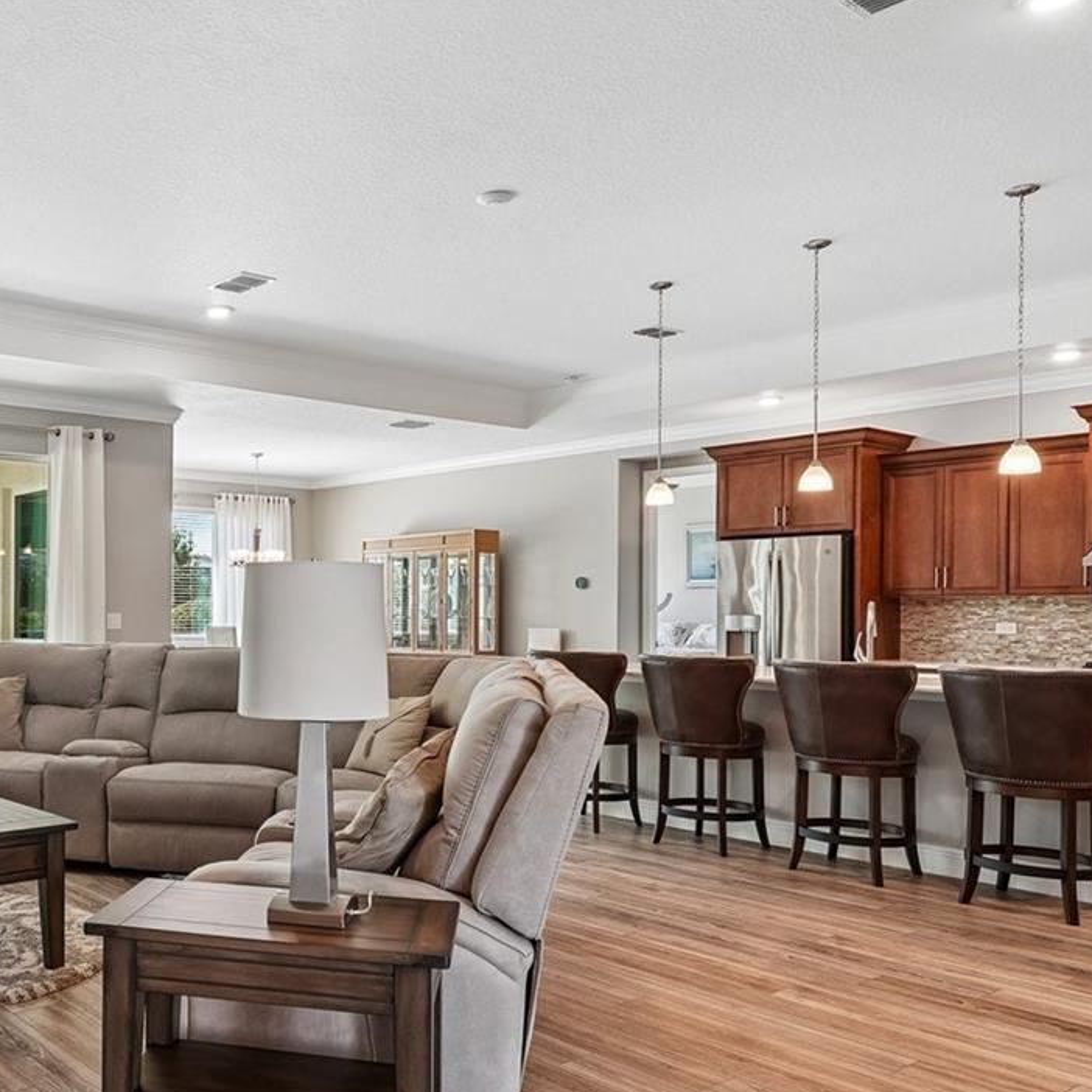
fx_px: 1106
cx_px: 187
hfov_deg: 48.9
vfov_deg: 52.4
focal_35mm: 31
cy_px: 611
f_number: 8
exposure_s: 1/20
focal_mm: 16
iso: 400
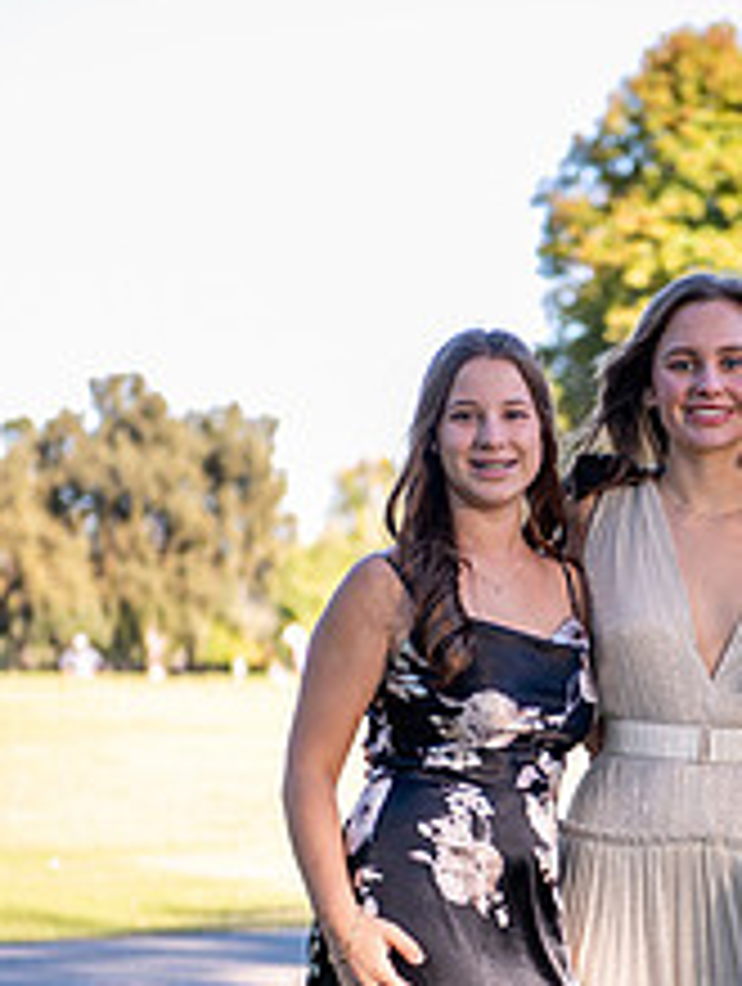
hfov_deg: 10.7
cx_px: 661
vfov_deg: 14.2
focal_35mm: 138
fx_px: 3933
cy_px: 752
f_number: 2.8
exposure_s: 1/800
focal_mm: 70
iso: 320
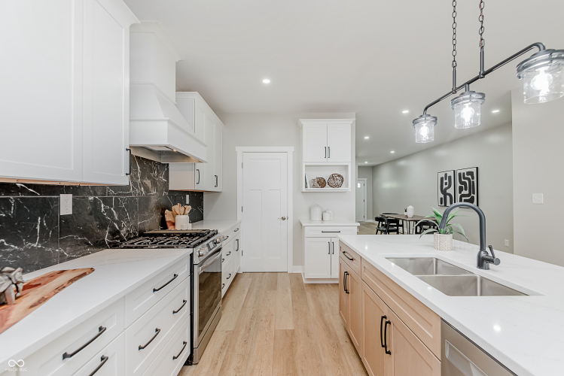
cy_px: 188
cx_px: 282
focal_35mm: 15
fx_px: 235
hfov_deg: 100.4
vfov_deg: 77.4
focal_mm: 15
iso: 320
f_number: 5.6
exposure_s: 1/60
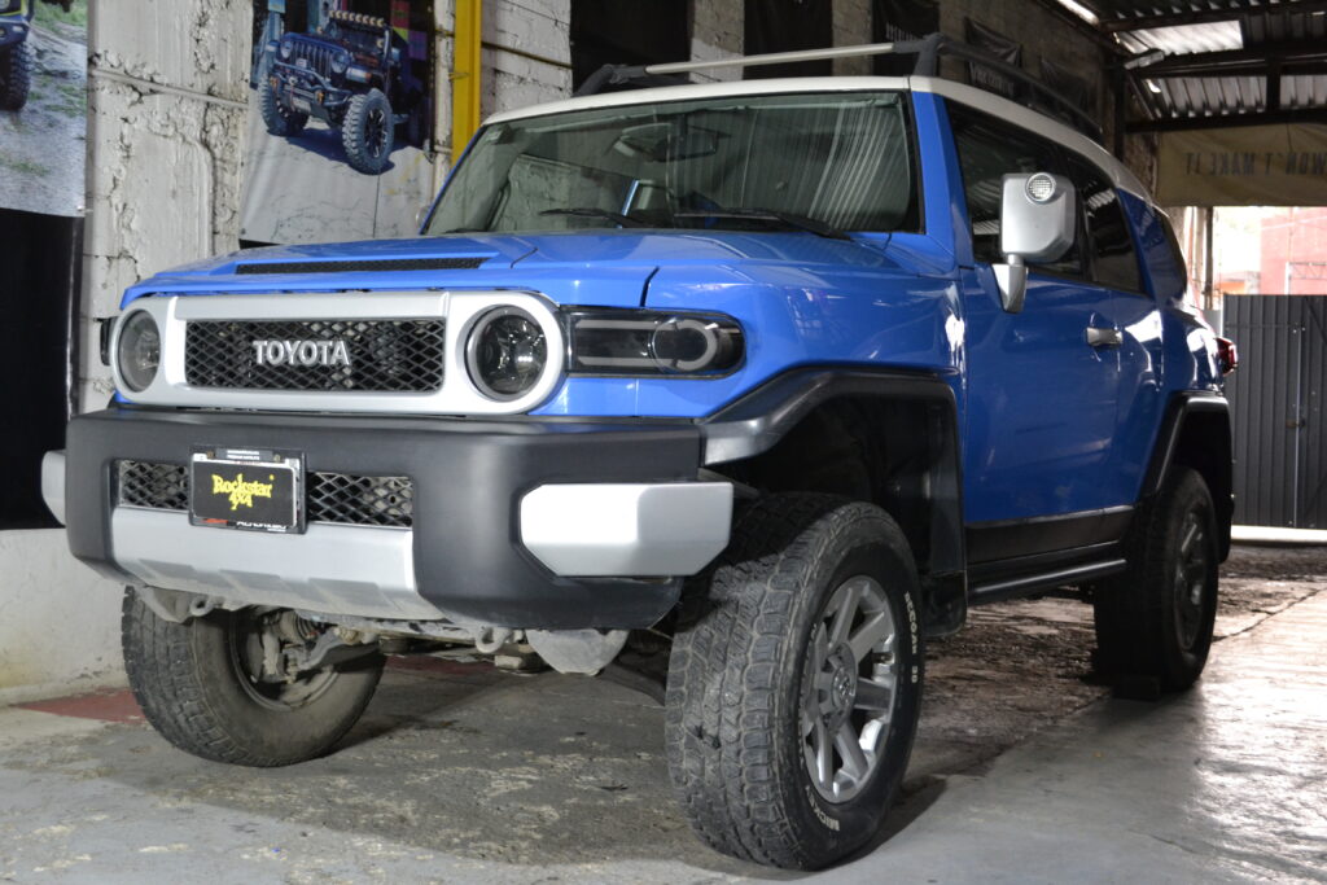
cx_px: 664
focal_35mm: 44
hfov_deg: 45.0
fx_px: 1604
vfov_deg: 30.9
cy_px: 442
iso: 1600
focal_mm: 29
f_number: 4.5
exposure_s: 1/60
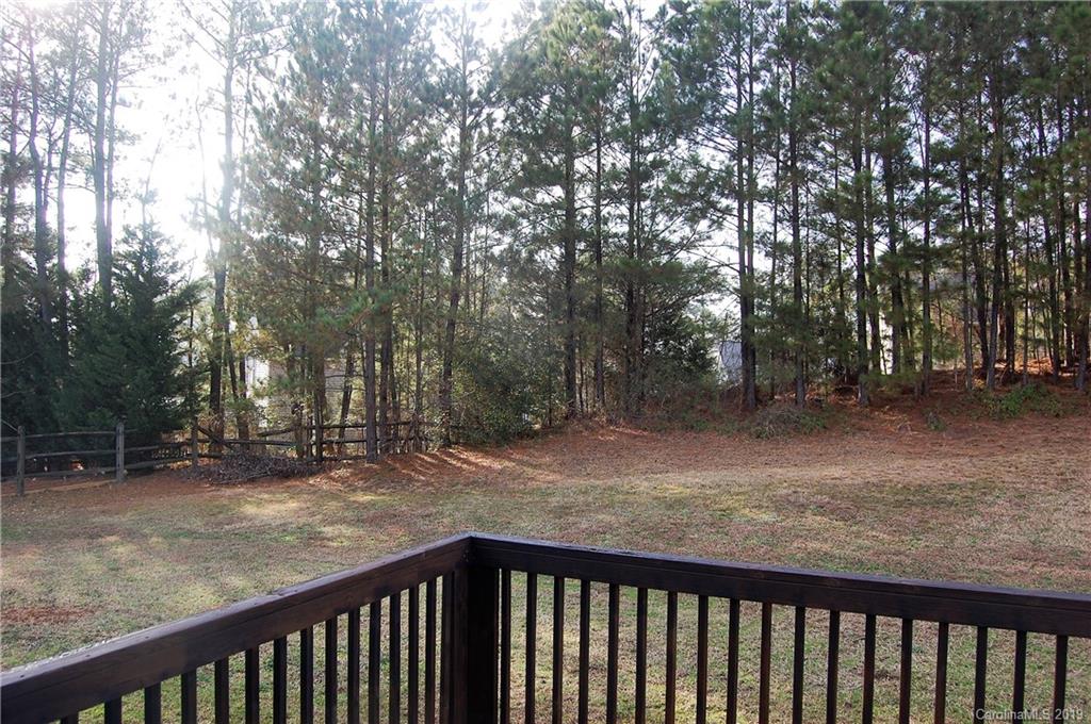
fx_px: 817
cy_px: 362
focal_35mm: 27
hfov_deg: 67.4
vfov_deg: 47.8
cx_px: 546
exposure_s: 1/125
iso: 200
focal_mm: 18
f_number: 5.6
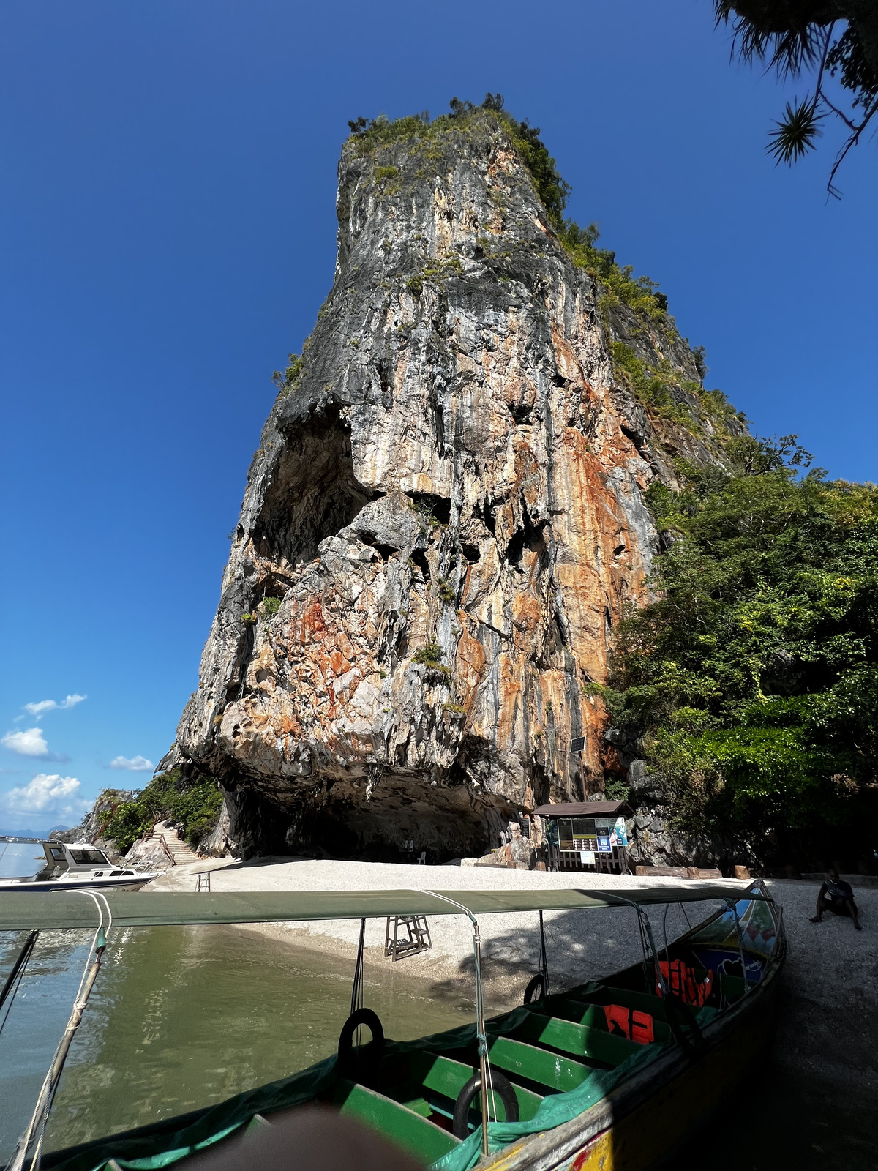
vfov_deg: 106.2
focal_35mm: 13
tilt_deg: +28.2
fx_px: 440
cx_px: 439
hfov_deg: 89.9
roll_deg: -2.2
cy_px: 586
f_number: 1.8
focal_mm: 1.57
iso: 32
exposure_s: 1/1754
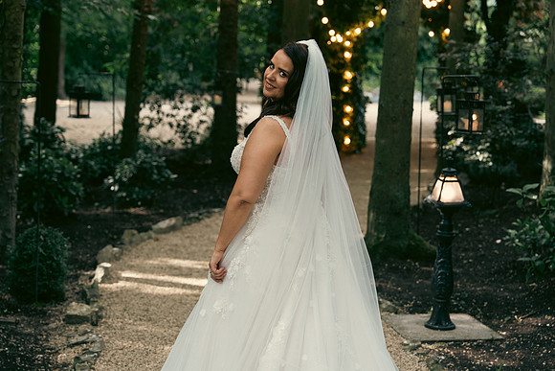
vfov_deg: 19.5
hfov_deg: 28.8
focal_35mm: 70
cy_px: 186
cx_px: 278
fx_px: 1079
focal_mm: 70
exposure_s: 1/200
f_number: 3.5
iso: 400
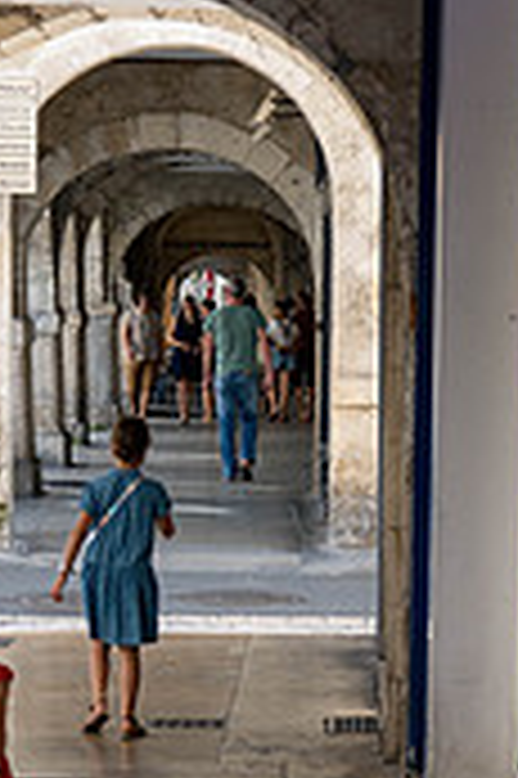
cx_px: 27
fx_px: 3936
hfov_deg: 7.5
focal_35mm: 182
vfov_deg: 11.3
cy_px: 427
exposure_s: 1/80
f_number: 6.3
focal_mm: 70
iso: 125
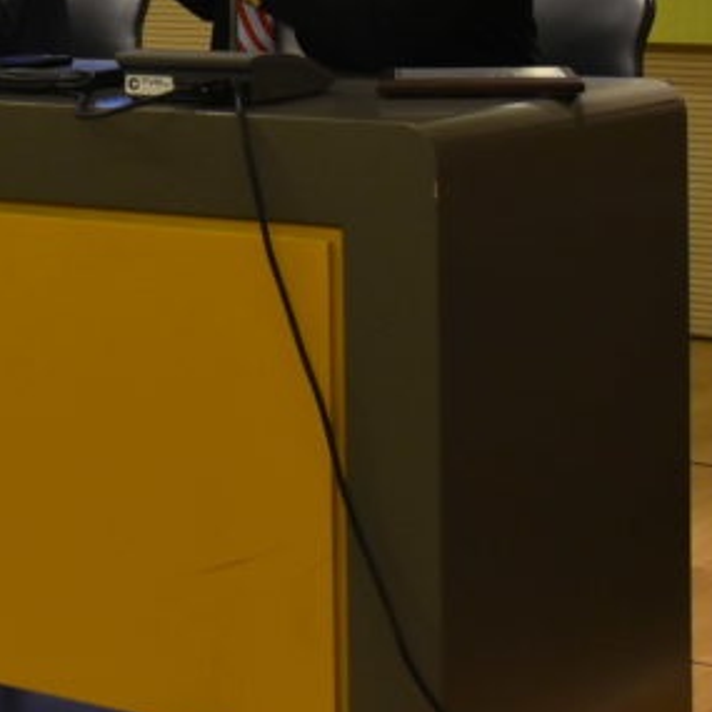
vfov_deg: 14.4
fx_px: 2769
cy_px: -7
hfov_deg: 14.3
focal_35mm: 119
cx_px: -85
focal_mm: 26
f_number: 5
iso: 1600
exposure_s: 1/100
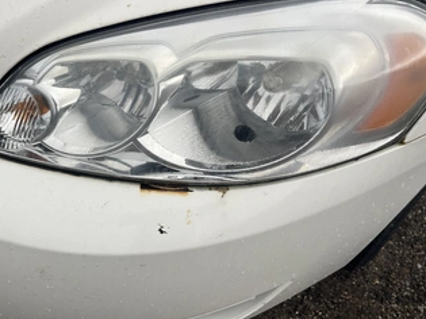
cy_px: 141
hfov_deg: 54.7
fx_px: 406
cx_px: 157
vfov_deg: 42.8
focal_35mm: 33
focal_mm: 5.1
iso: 50
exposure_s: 1/497
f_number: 1.6
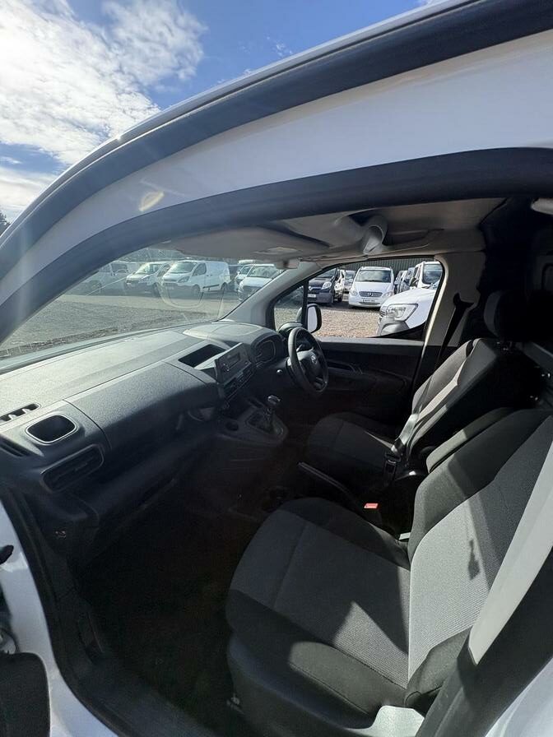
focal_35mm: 14
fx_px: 298
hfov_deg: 85.7
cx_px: 276
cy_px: 368
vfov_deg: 102.1
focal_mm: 2.22
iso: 64
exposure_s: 1/756
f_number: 2.2
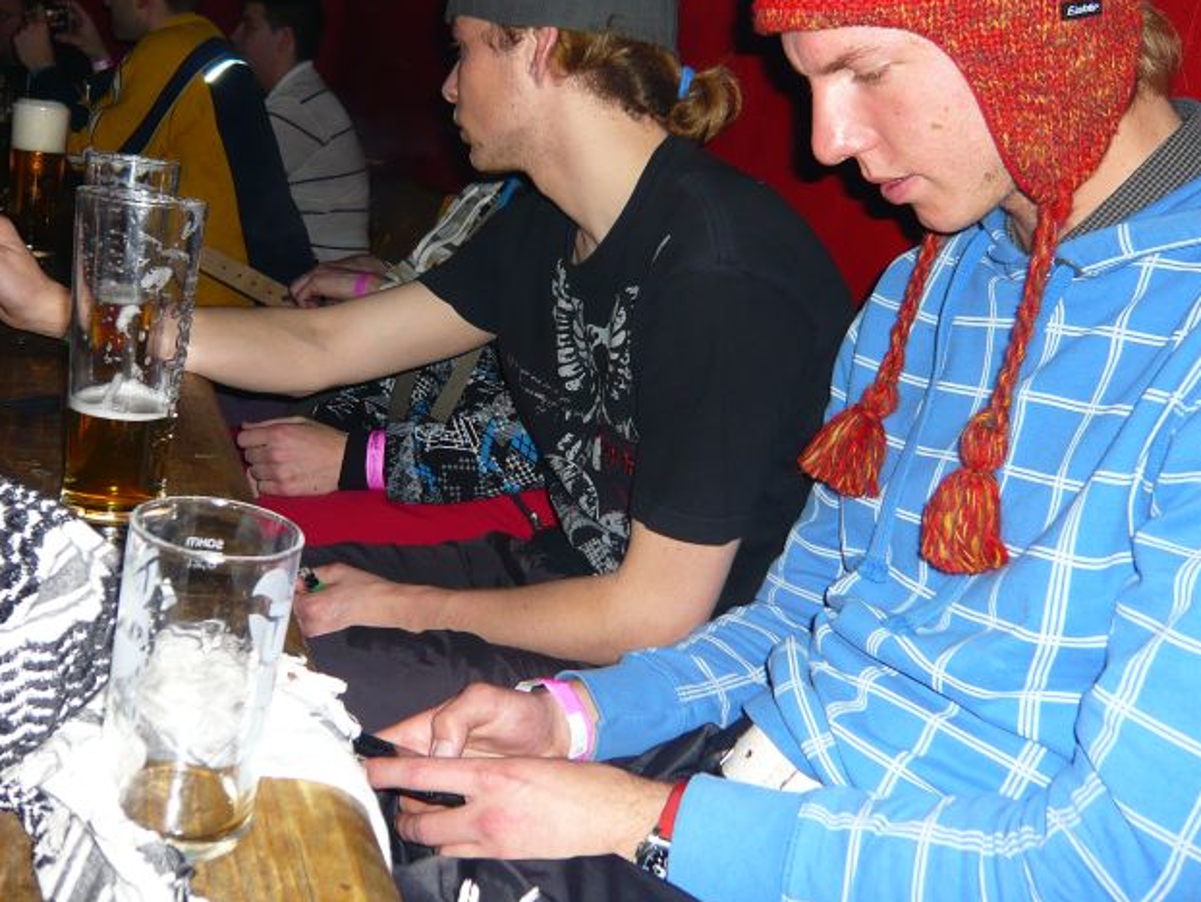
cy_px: 344
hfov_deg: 51.3
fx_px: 1249
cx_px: 550
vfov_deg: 39.4
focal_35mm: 36
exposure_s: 1/30
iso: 100
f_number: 2.8
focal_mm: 4.6
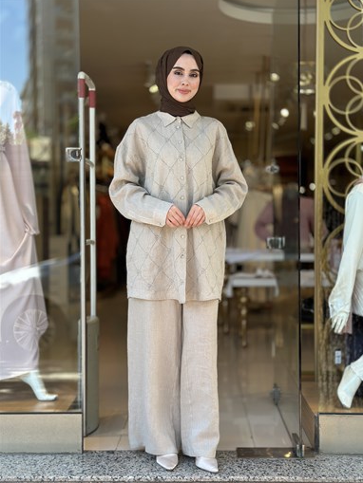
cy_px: 242
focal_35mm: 49
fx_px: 685
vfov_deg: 38.9
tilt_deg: -1.8
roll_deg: -0.7
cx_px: 184
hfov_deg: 29.7
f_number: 1.78
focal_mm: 6.86
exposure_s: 1/516
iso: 80
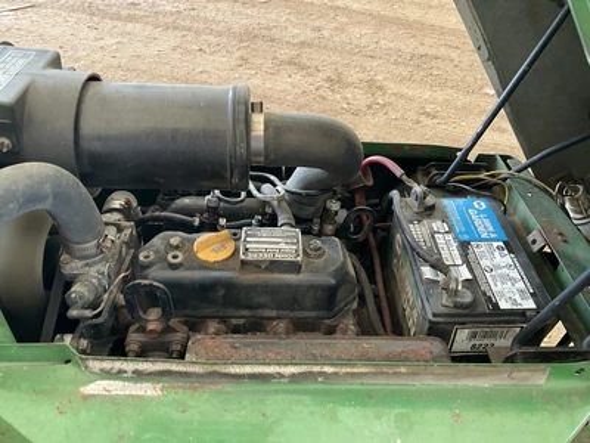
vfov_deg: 48.2
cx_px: 295
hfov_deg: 61.7
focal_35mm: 29
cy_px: 222
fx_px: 494
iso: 64
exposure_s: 1/70
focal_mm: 3
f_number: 1.8
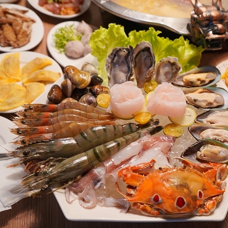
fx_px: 291
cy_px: 114
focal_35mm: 39
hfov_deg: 42.6
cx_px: 137
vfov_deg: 42.8
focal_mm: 30
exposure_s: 1/25
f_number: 5
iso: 1000
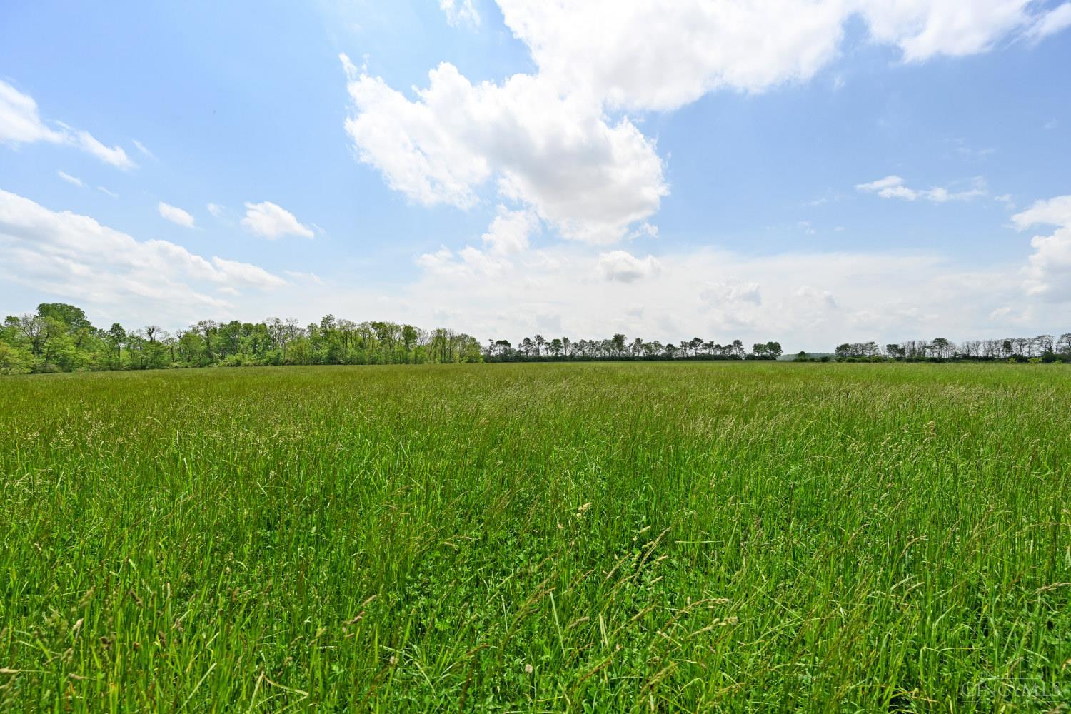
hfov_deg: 104.3
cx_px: 536
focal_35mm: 14
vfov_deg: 81.2
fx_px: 416
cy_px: 357
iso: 100
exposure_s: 1/500
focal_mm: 14
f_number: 8
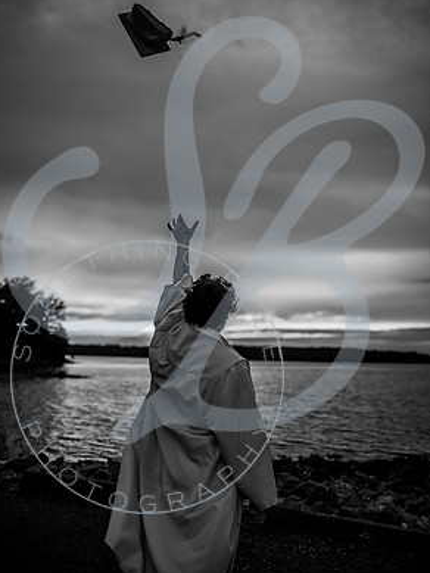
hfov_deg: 46.8
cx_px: 214
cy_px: 265
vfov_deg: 59.9
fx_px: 497
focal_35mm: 30
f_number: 2.8
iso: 100
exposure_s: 1/500
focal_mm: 27
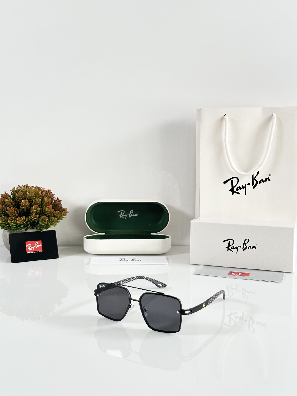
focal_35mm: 48
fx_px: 549
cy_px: 198
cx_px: 148
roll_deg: -0.3
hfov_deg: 30.3
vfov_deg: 39.7
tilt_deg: -9.5
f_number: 1.78
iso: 80
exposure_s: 1/121
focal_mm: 6.86
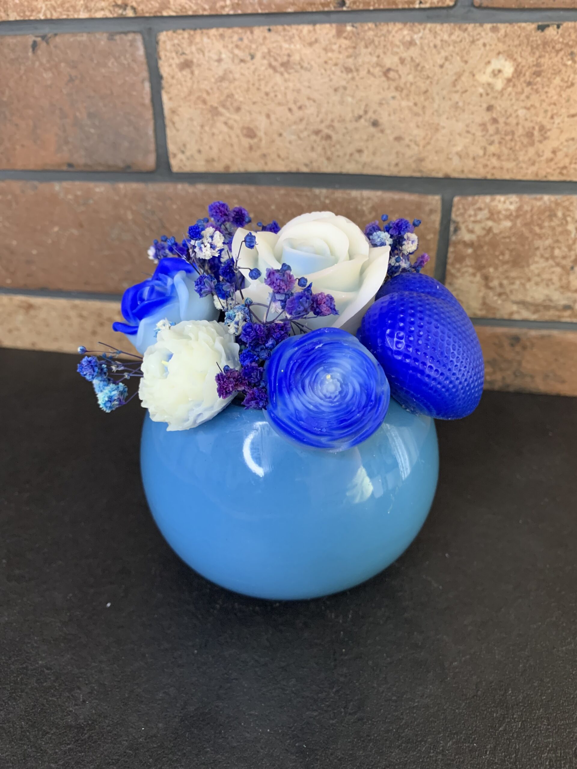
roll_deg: +1.1
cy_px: 384
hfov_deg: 53.1
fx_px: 578
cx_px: 288
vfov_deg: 67.3
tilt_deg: -29.1
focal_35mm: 26
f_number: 1.8
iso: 250
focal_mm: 4.25
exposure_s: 1/60
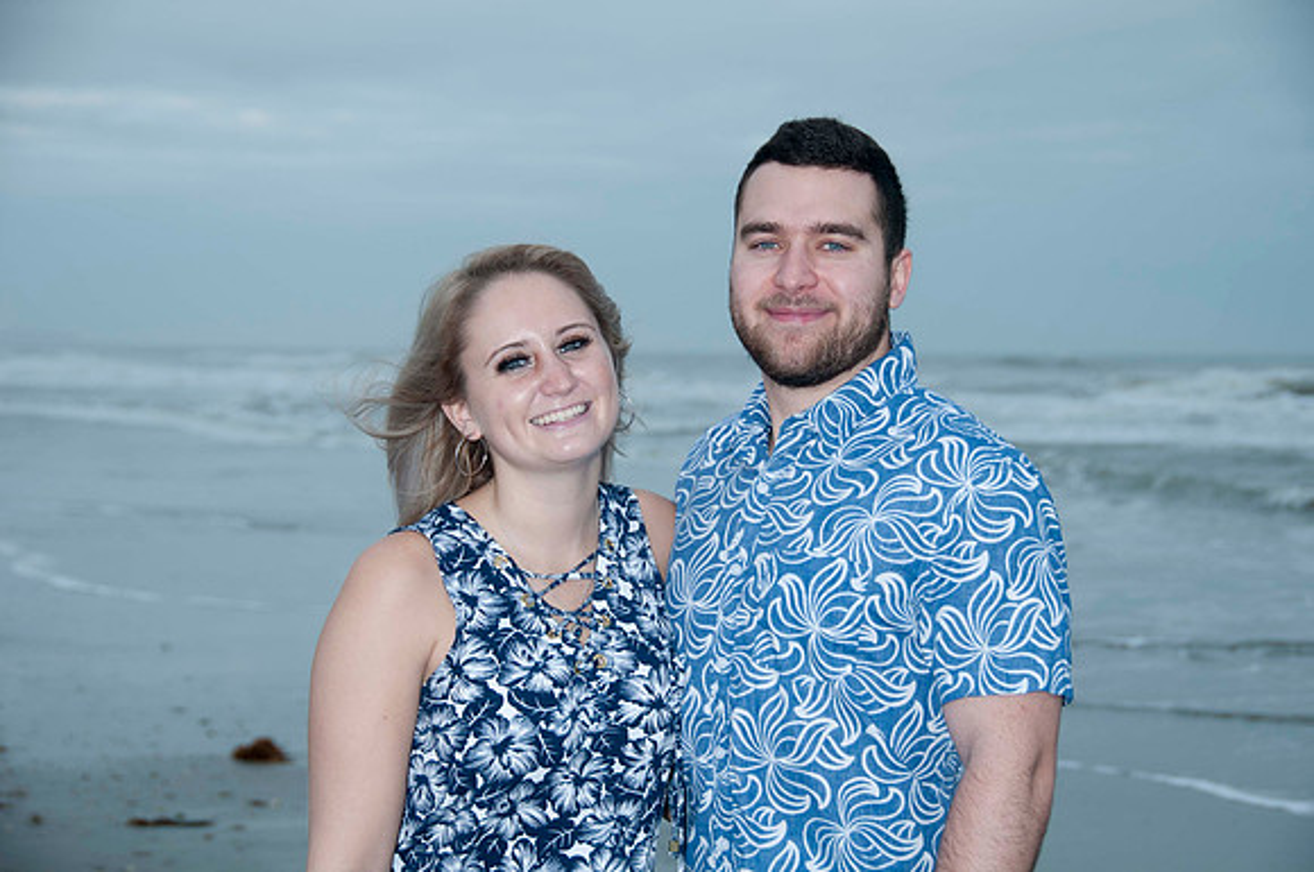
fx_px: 3280
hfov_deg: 22.7
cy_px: 436
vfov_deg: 15.1
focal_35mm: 90
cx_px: 657
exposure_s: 1/125
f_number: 5.6
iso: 100
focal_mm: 60
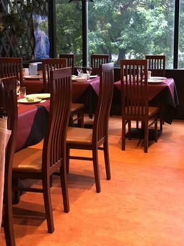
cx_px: 108
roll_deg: -0.6
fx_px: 319
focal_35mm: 45
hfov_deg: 32.1
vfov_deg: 41.5
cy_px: 82
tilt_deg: -6.3
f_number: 2.2
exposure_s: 1/30
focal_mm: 4.15
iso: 160
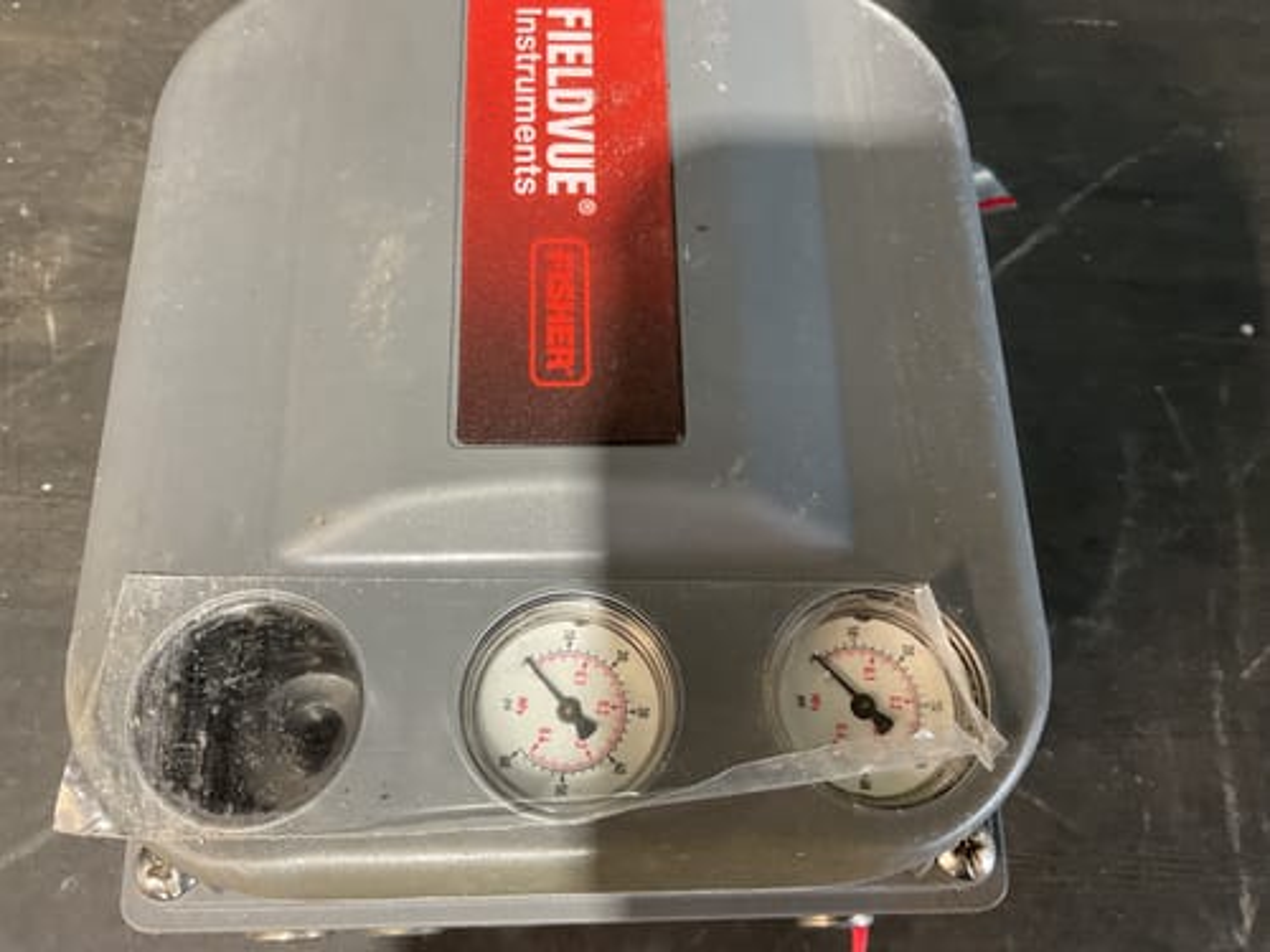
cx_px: 635
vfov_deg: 48.2
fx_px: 1064
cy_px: 476
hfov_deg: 61.7
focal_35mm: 29
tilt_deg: -70.1
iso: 160
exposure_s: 1/50
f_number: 1.8
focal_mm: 3
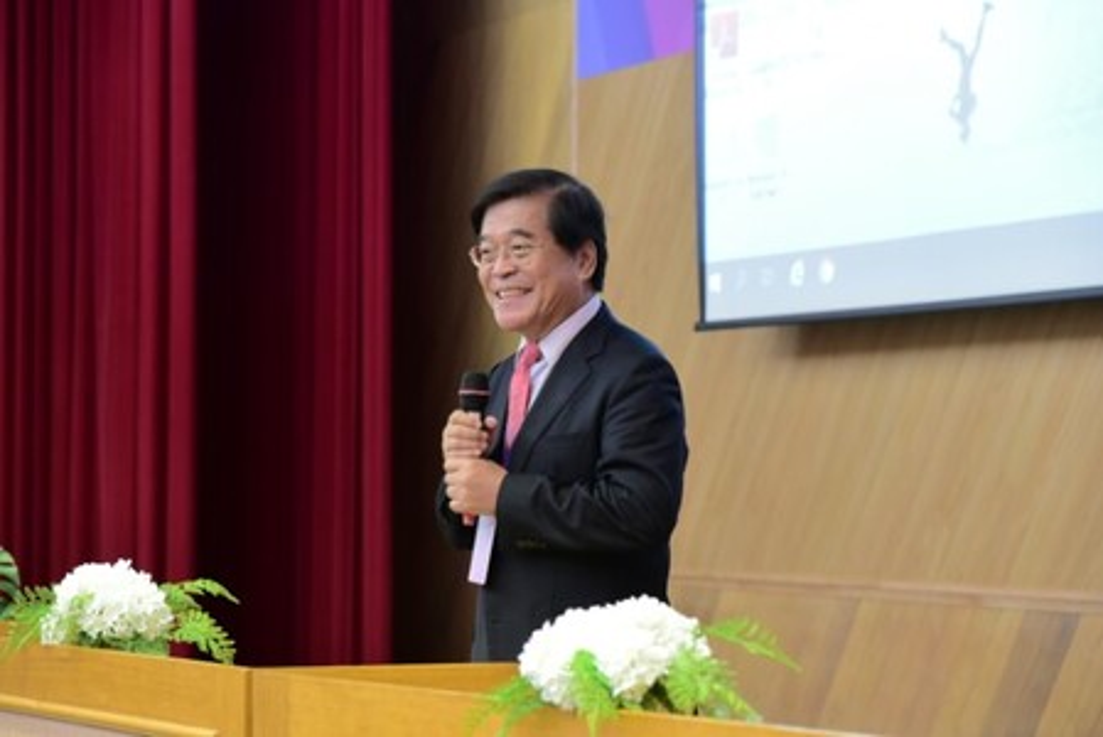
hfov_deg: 17.1
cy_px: 368
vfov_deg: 11.4
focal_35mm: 120
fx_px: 3679
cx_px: 552
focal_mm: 120
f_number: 5
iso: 3200
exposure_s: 1/20
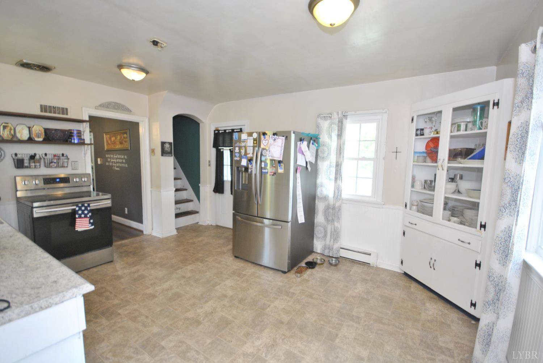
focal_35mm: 15
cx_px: 272
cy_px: 182
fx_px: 227
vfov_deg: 77.5
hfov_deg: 100.3
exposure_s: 1/25
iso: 400
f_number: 4
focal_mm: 10
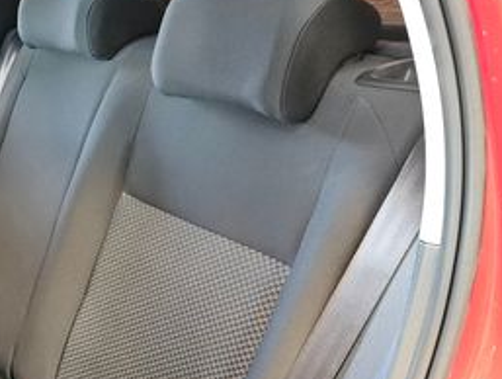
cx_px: 51
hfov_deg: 41.2
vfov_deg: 33.8
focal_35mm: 42
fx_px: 611
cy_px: 285
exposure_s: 1/40
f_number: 1.8
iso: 640
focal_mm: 5.4
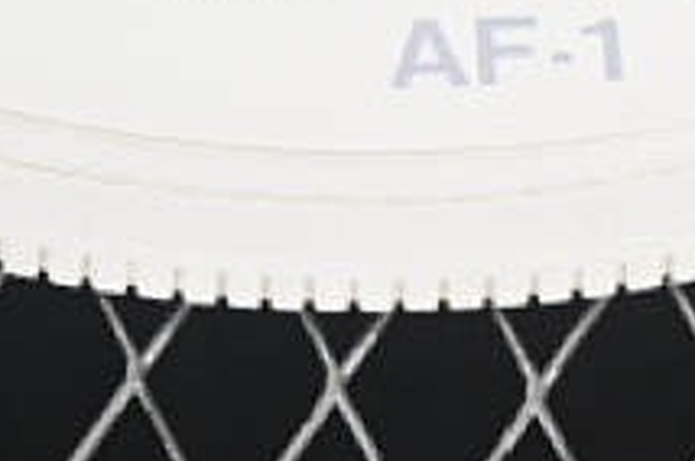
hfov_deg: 5.4
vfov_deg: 3.6
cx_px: 815
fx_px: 7306
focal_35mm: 379
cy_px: -646
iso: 160
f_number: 7.1
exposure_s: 1/80
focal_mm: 50
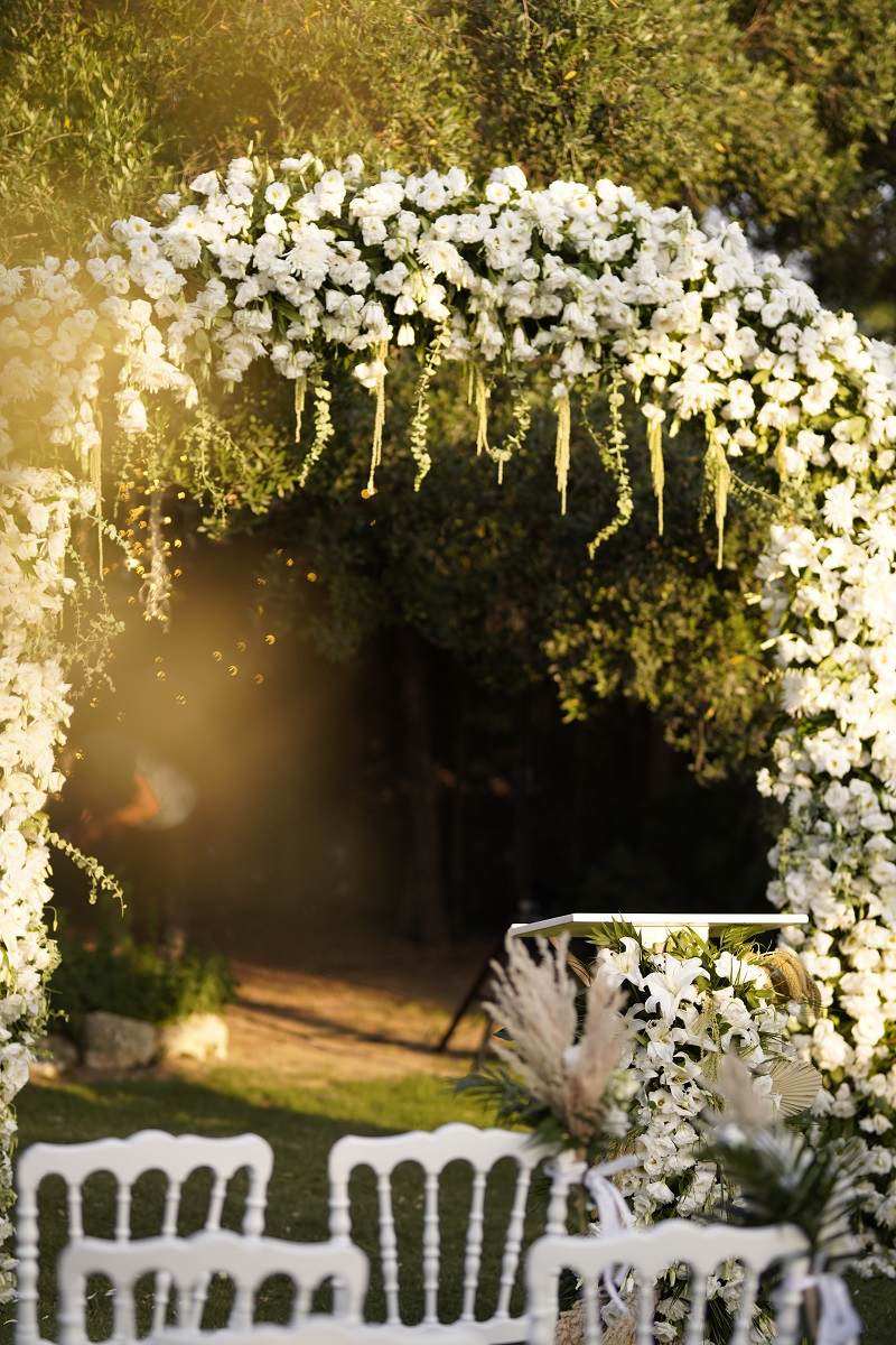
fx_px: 3173
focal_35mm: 85
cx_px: 448
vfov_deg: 23.9
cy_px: 672
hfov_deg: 16.1
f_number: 1.8
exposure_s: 1/800
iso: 100
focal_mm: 85
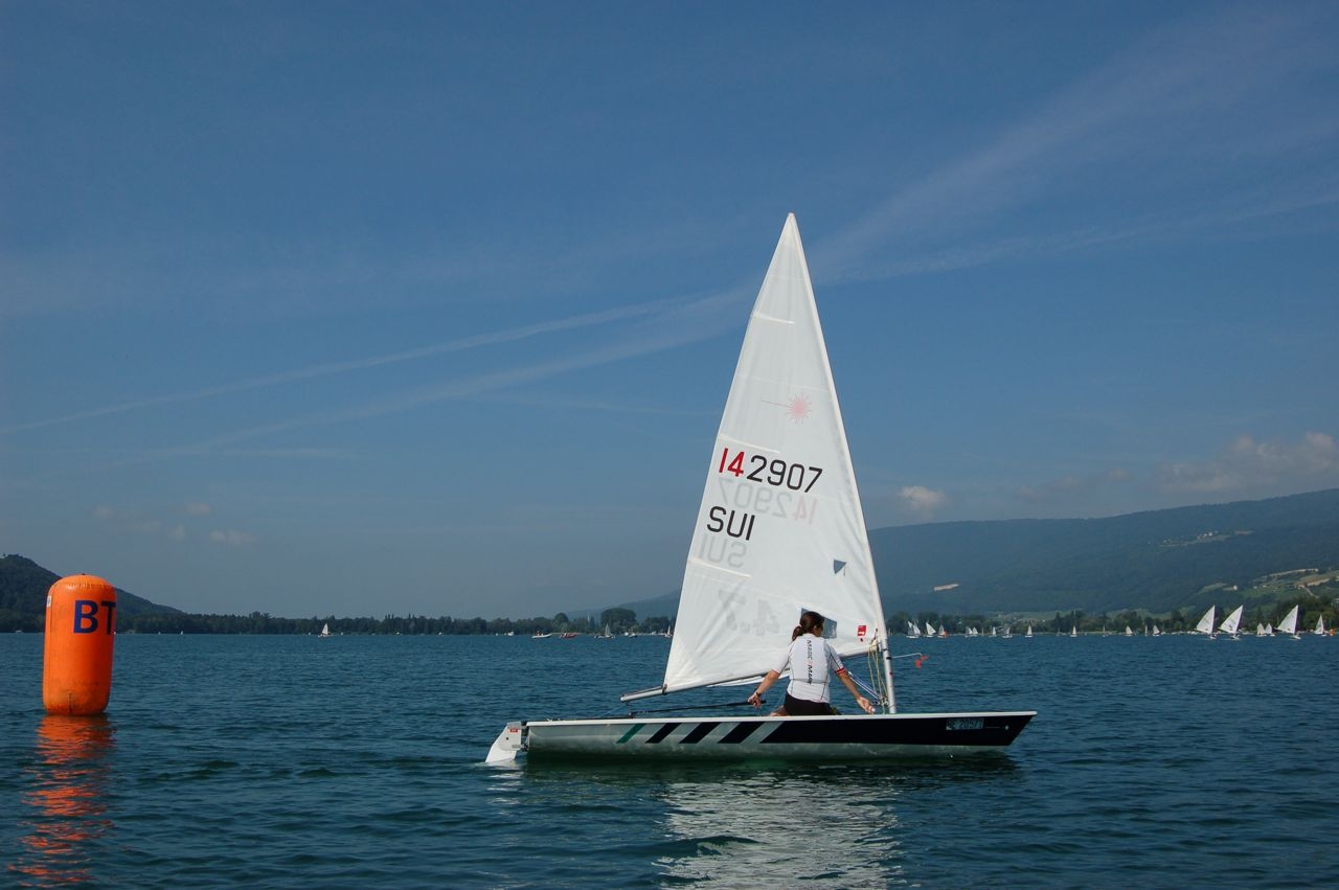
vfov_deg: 34.1
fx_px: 1449
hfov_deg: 49.6
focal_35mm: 39
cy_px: 445
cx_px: 670
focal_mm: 26
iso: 200
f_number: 8
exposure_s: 1/800
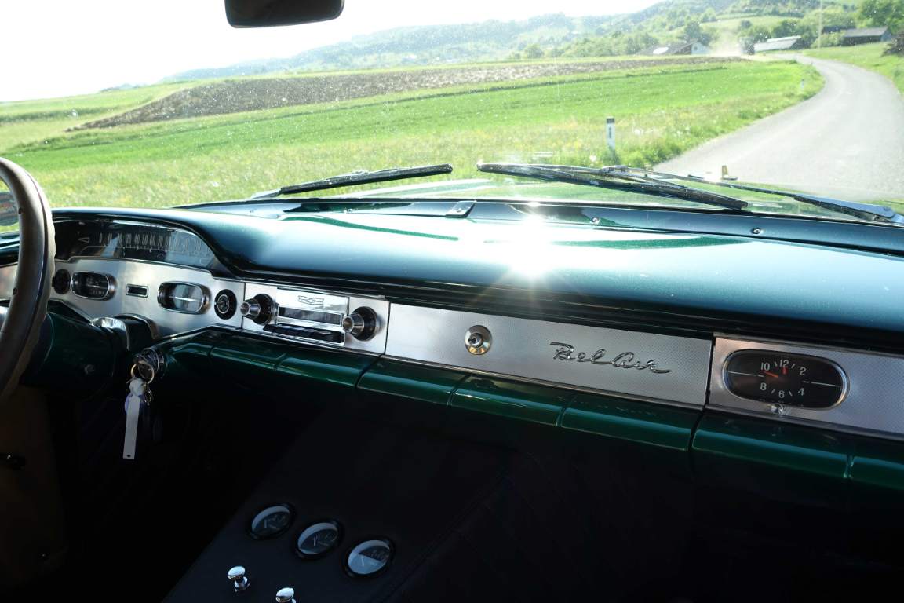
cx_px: 452
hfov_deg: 61.9
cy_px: 302
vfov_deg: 43.6
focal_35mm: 30
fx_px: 753
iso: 125
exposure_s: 1/160
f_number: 4
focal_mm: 10.89
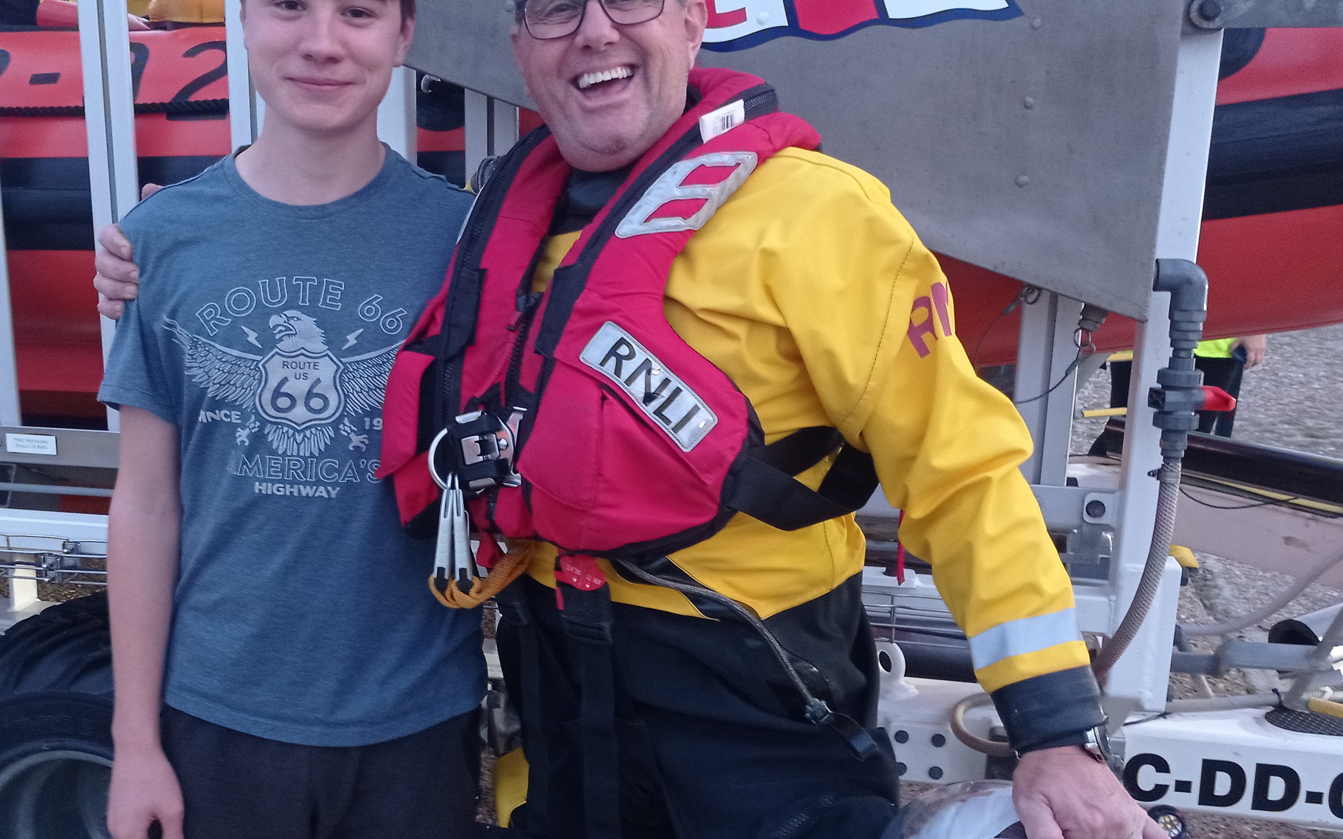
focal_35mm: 41
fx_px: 1501
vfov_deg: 31.2
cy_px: 463
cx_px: 533
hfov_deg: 47.9
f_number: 1.79
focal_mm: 4.7
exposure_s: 1/33.3
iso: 240
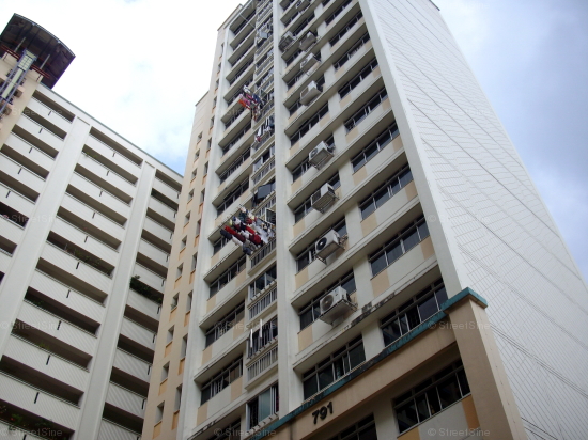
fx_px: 628
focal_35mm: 37
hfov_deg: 50.2
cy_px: 220
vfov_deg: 38.6
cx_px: 294
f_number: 2.8
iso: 80
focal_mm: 6.2
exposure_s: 1/400
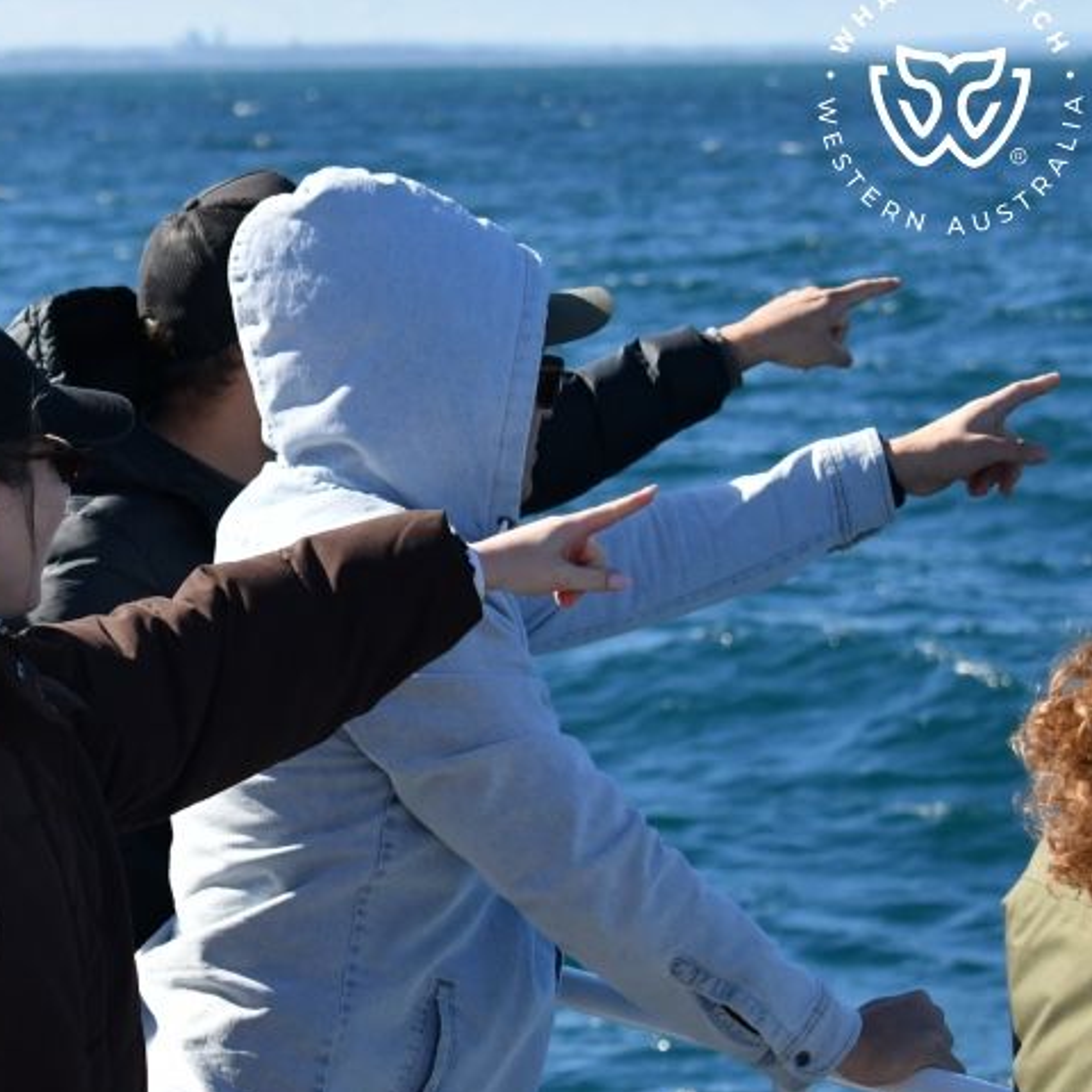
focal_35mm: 85
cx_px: 187
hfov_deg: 20.1
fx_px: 3034
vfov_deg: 20.4
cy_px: 565
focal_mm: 60
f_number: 5
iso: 1100
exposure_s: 1/8000
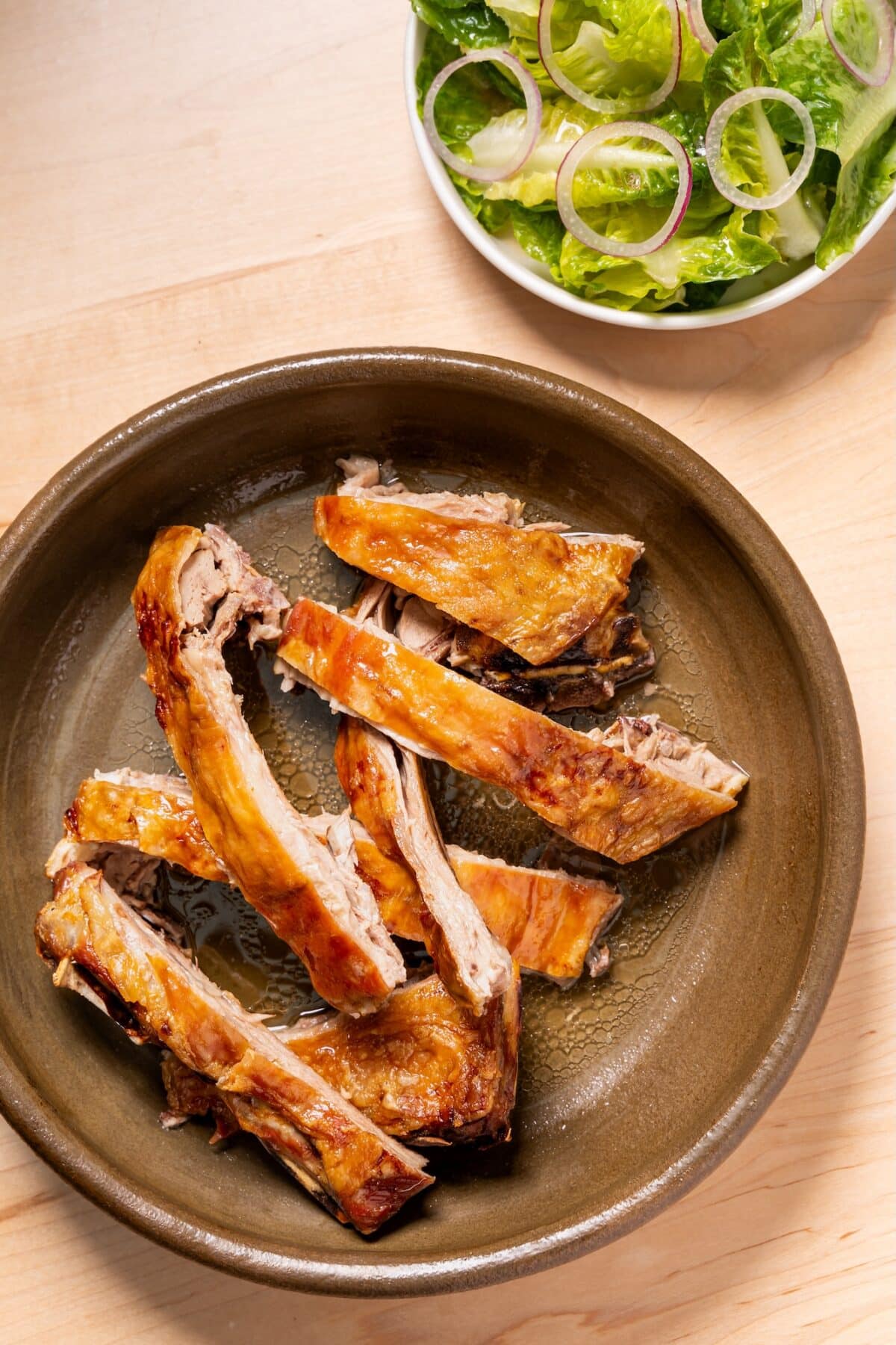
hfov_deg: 20.3
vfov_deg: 30.1
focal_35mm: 67
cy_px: 672
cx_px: 448
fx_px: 2501
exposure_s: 1/125
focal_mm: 67
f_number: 8
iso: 200
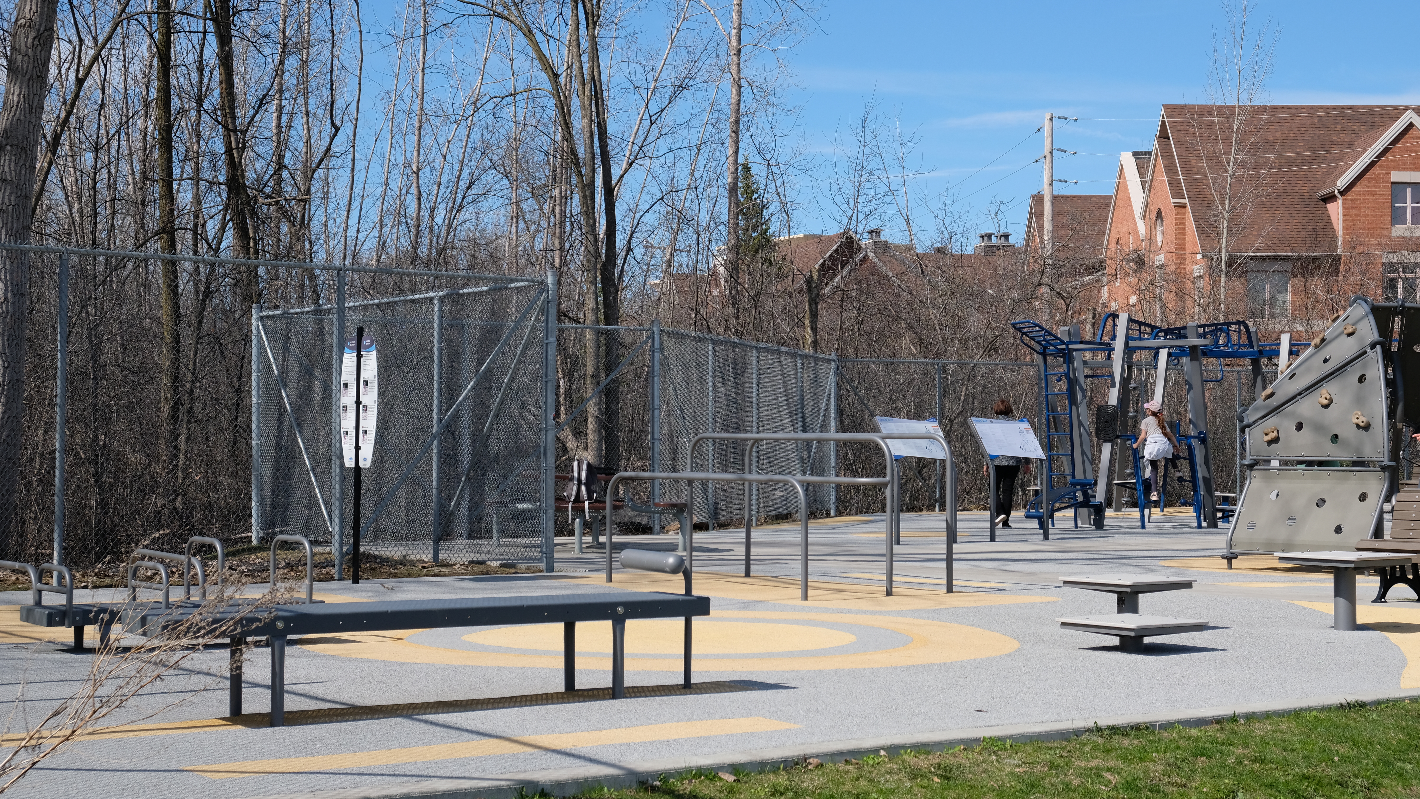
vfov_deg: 21.1
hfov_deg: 36.6
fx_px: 2146
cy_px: 363
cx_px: 714
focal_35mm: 57
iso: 400
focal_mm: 35.8
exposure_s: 1/750
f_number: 8
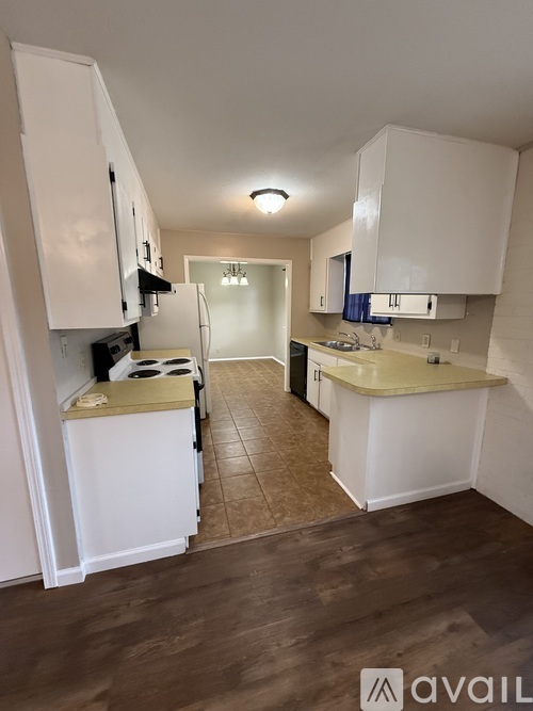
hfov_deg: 85.7
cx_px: 266
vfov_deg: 102.1
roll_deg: -0.3
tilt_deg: -9.5
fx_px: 288
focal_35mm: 14
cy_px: 356
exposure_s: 1/120
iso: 640
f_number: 2.2
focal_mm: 2.22
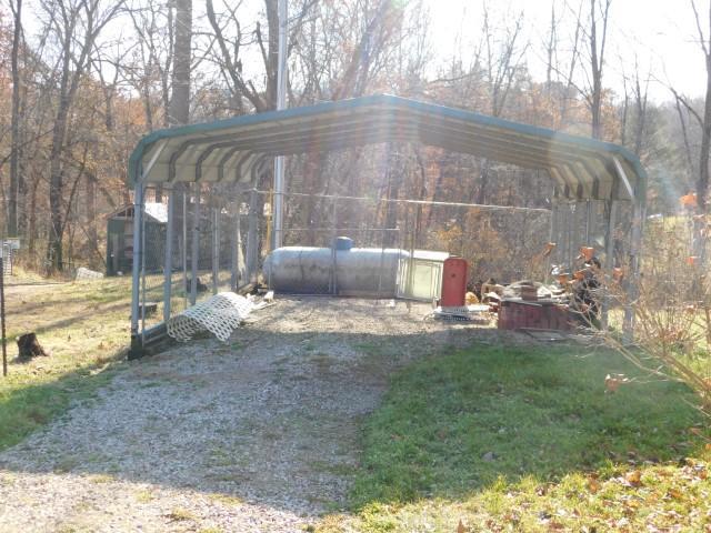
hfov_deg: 46.8
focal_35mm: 40
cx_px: 356
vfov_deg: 36.0
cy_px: 266
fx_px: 822
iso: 125
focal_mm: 7.1
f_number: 3.6
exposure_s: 1/250
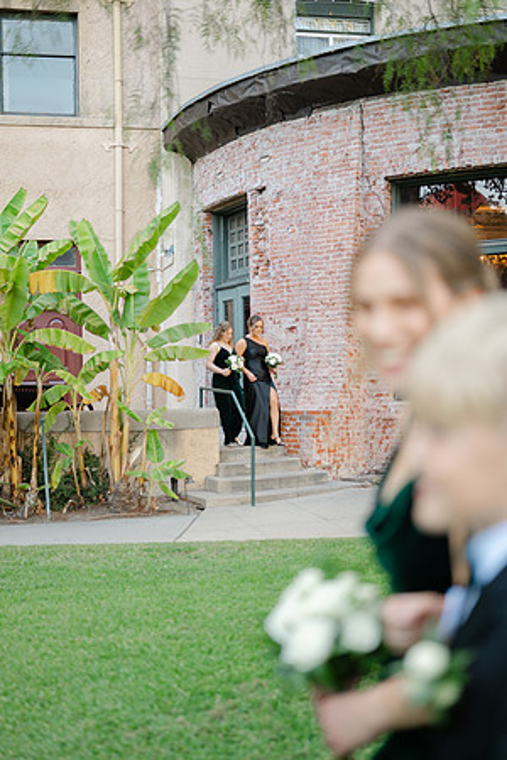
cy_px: 380
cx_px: 254
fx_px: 1056
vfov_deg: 39.6
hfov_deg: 27.0
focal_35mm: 50
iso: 100
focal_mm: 50
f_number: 1.8
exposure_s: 1/320
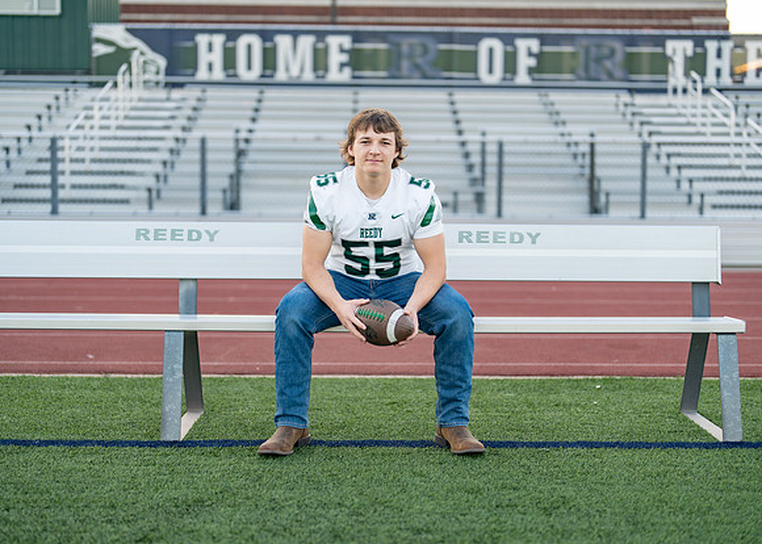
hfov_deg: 37.2
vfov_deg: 27.0
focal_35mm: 52
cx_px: 381
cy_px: 272
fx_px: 1134
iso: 100
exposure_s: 1/800
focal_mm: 50
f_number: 1.2
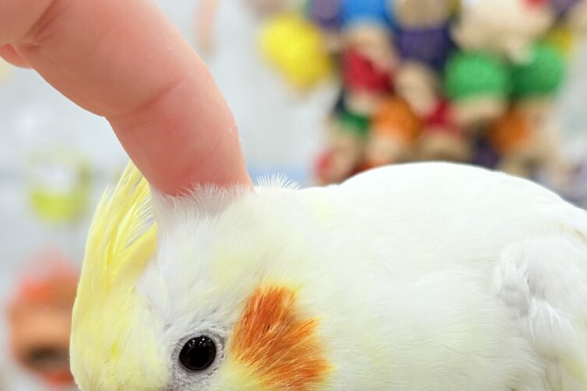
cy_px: 344
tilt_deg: -5.1
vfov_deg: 15.7
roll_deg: +1.0
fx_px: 1402
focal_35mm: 86
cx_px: 393
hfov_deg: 23.5
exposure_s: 1/50
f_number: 1.6
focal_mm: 5.96
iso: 40
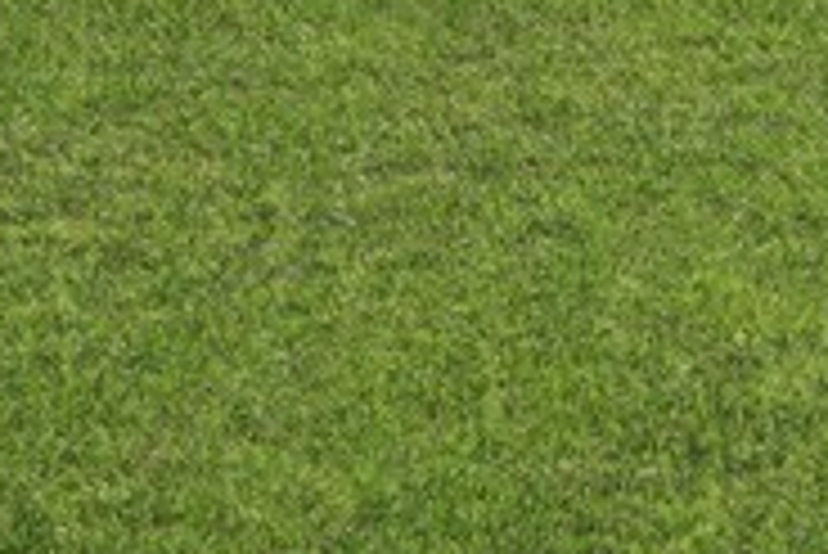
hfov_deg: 11.5
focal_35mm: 177
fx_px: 4074
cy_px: -790
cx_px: 871
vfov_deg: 7.3
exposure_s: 1/320
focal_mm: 20
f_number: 8
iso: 100
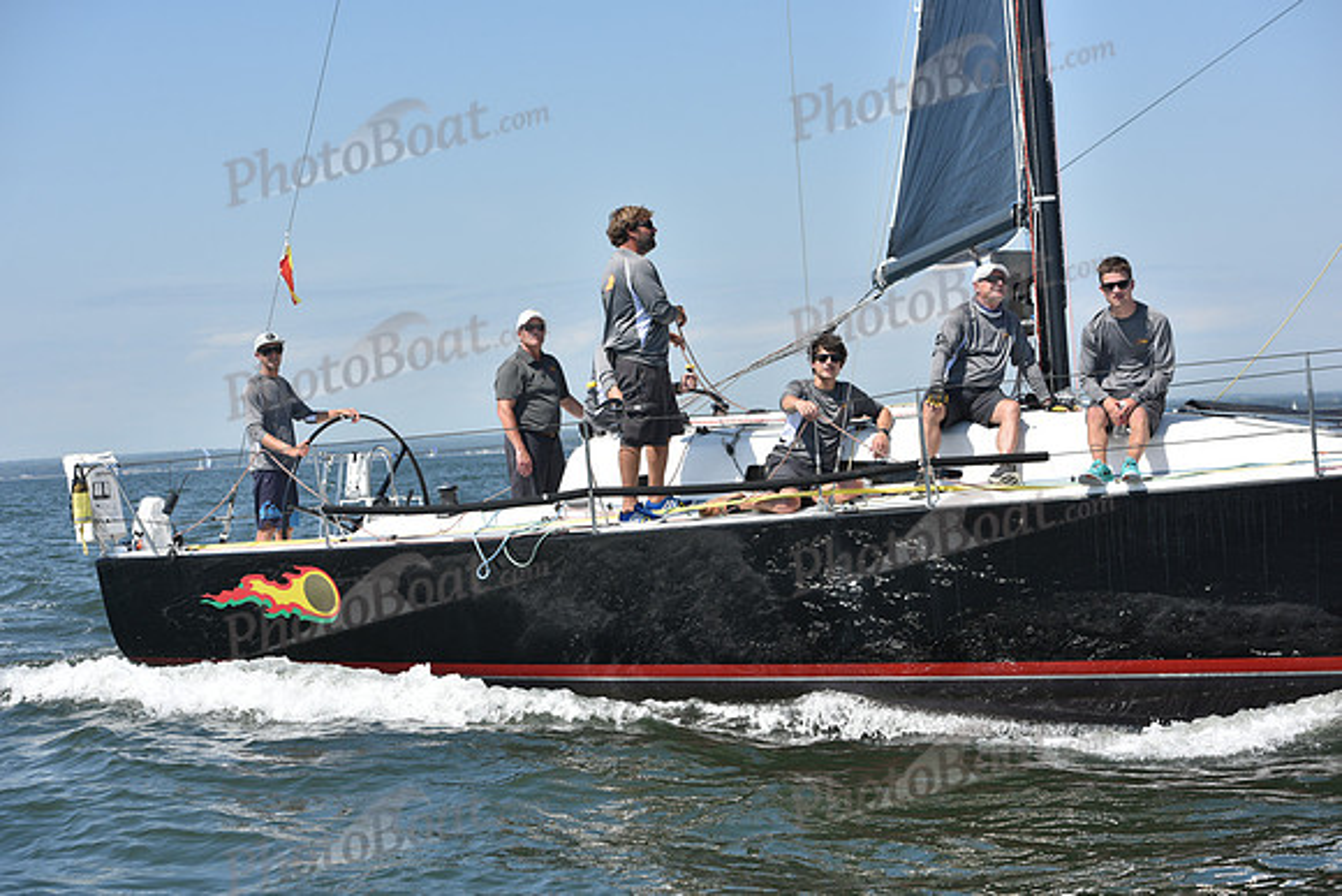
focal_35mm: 78
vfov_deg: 17.5
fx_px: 2908
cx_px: 671
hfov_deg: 26.0
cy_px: 448
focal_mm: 78
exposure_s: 1/1250
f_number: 7.1
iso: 250
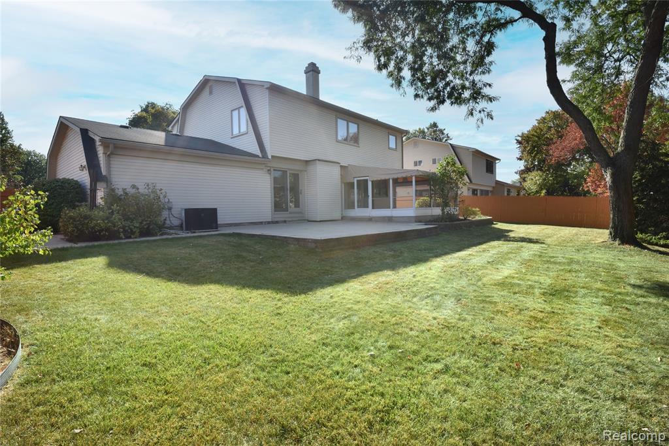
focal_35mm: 17
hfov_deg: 93.3
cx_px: 334
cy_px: 223
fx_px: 316
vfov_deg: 70.5
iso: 640
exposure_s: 1/200
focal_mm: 17
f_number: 16
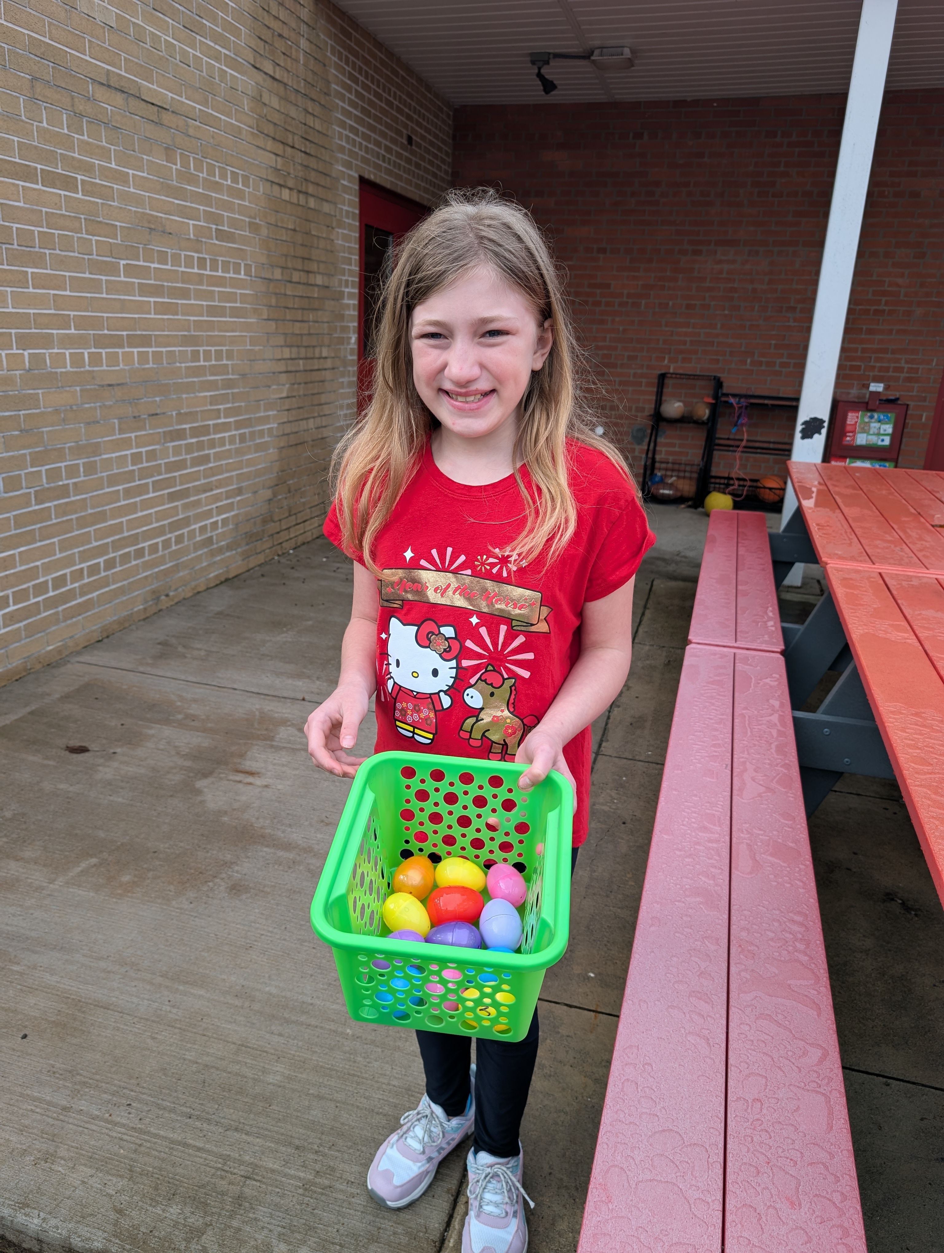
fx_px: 870
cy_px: 626
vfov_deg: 71.5
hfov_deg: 56.9
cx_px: 472
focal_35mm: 24
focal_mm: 6.9
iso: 19
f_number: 1.68
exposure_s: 1/324
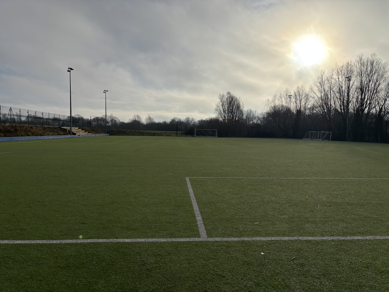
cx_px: 194
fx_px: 292
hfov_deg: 67.3
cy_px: 146
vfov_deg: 53.1
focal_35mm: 26
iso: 50
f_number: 1.6
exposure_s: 1/10989
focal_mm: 5.96
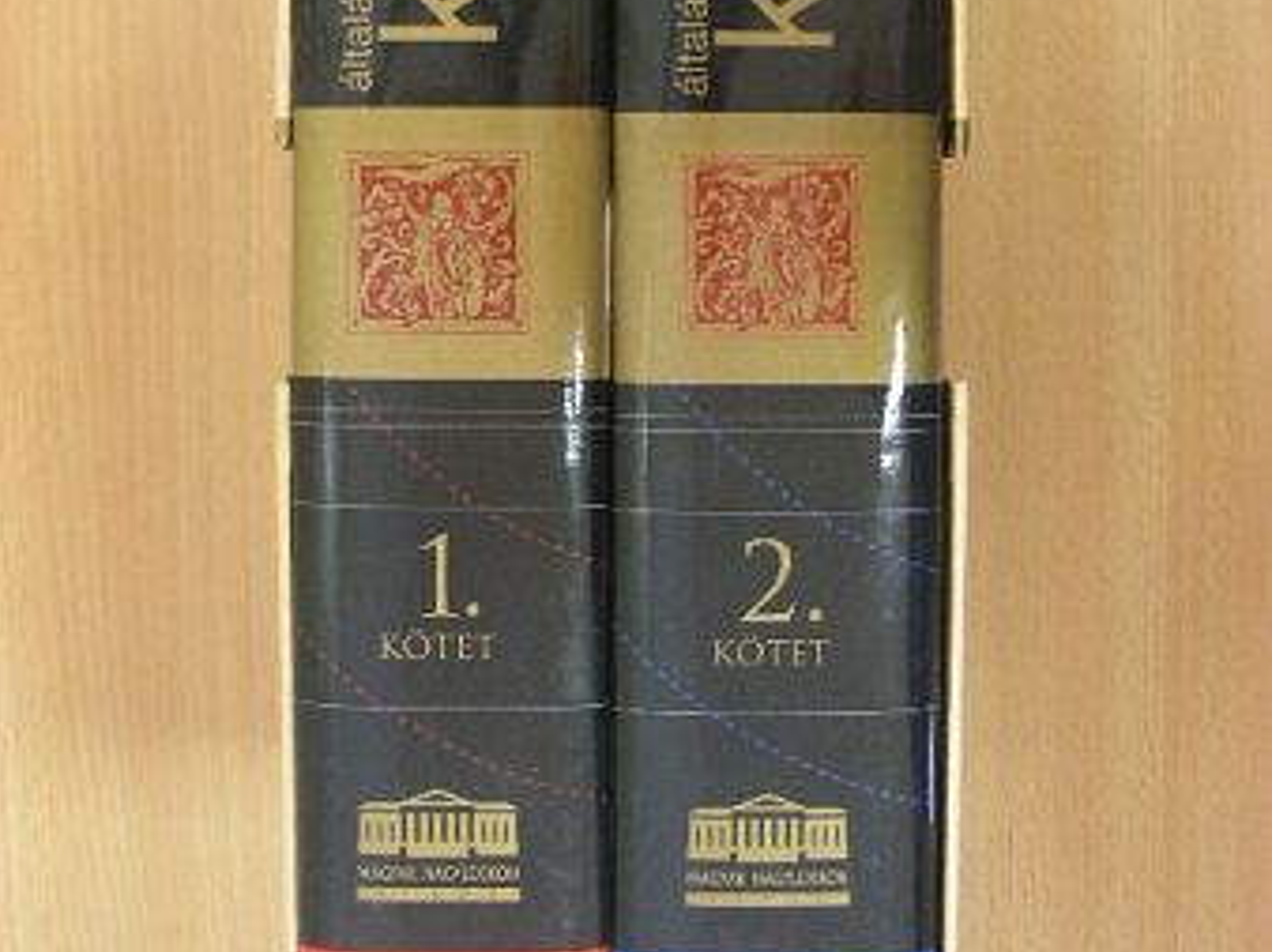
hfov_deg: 35.0
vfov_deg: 26.0
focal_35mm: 55
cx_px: 636
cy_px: 190
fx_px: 2020
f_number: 3.5
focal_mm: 6.8
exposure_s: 1/8
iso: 210
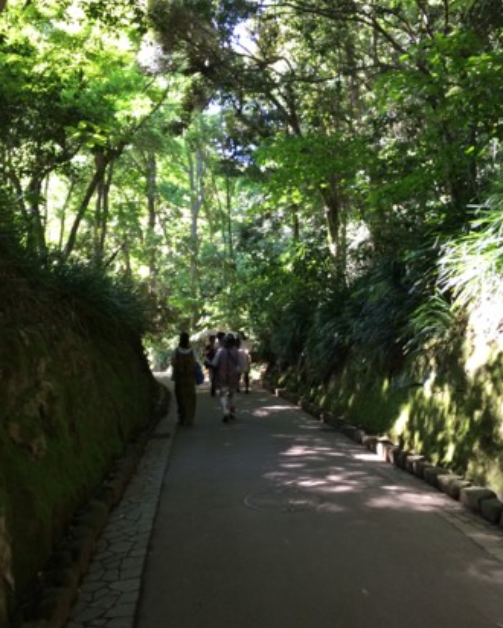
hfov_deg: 45.8
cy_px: 322
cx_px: 250
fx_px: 595
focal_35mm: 32
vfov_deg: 55.6
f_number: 2.2
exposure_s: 1/30
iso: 50
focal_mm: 4.12
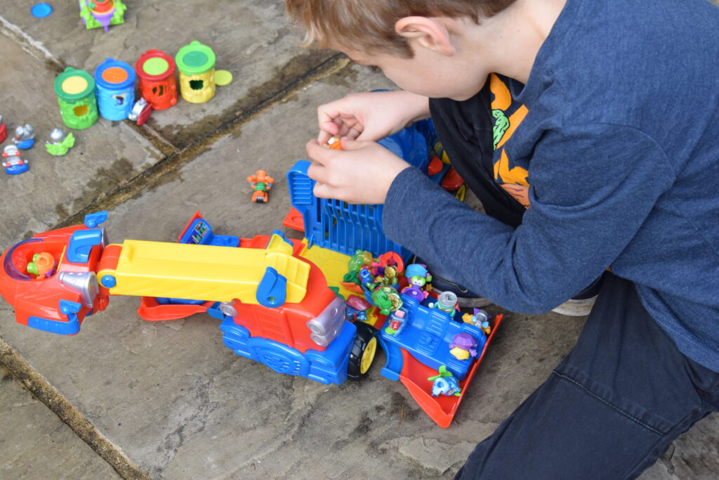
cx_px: 360
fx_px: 1648
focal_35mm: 82
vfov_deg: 16.6
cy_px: 240
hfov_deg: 24.6
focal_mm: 55
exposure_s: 1/200
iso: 400
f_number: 7.1
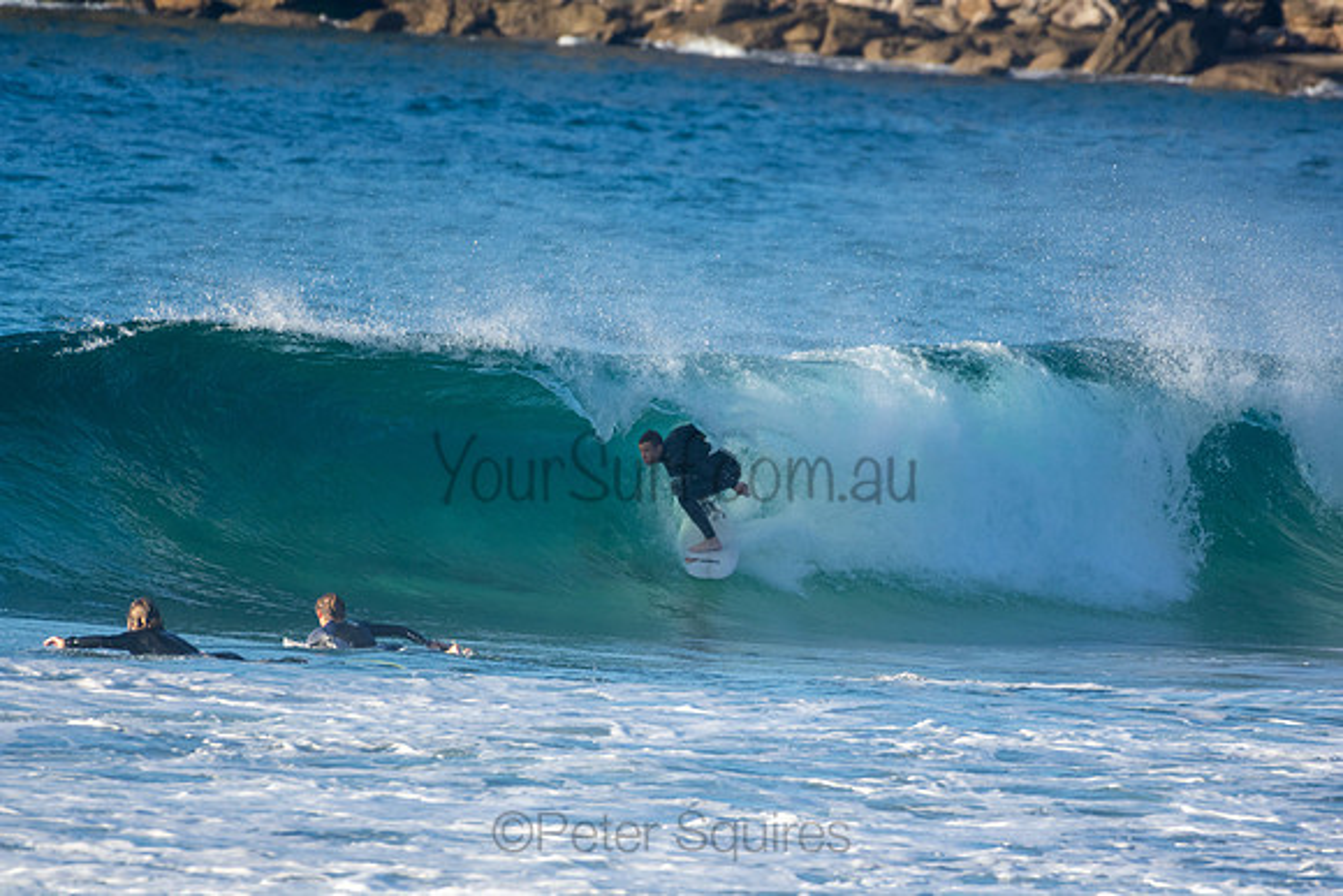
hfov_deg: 2.7
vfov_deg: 1.8
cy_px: 448
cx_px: 672
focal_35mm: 750
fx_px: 27984
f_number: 5.6
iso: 450
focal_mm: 500
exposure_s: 1/1250
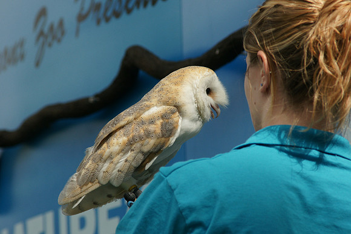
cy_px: 117
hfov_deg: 6.5
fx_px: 3072
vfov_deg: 4.4
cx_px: 176
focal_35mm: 315
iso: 400
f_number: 8
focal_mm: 210
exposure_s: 1/800
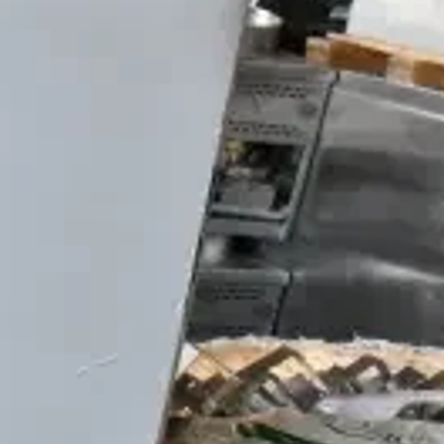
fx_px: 1799
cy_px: 392
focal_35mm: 124
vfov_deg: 13.9
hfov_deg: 12.4
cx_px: -444
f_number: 9
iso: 6400
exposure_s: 1/320
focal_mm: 21
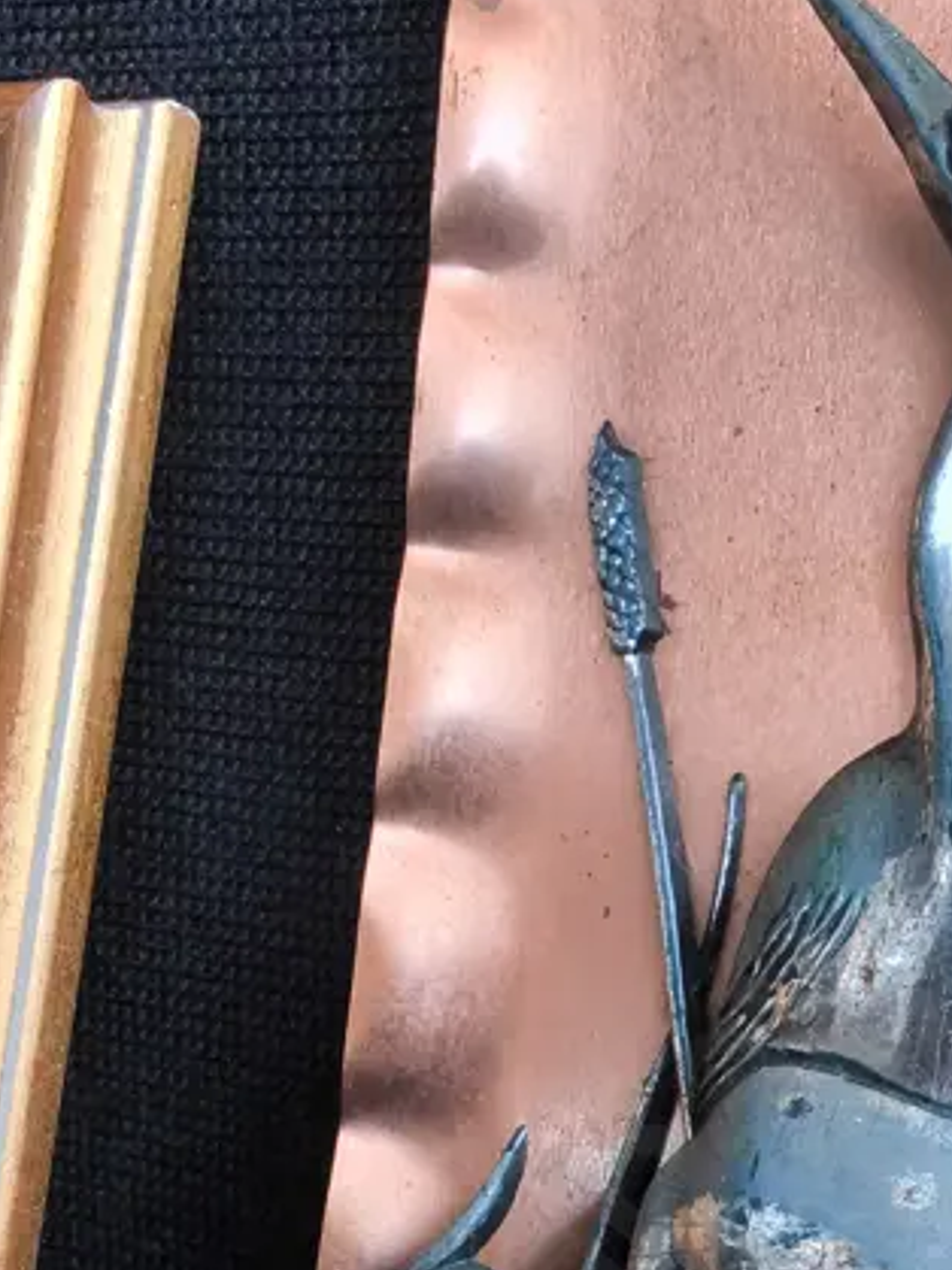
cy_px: 967
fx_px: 2421
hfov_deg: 21.8
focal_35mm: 66
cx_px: 819
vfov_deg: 28.9
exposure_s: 1/120
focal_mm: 2.87
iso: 200
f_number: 2
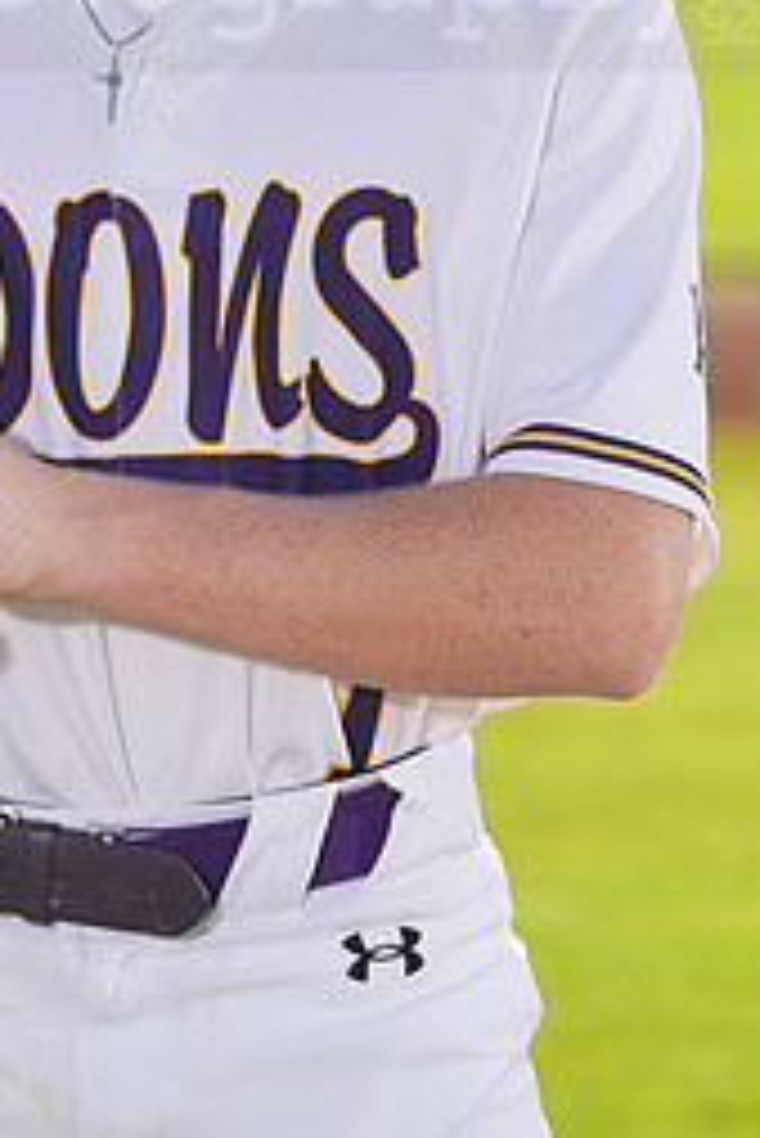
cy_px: -72
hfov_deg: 2.8
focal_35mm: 486
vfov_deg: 4.2
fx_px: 15368
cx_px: 115
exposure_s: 1/250
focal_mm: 212
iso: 100
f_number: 8
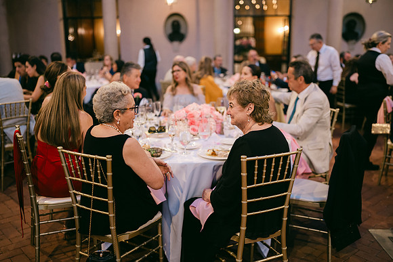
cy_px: 131
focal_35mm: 35
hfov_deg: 54.4
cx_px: 196
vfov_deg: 37.9
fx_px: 382
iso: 640
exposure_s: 1/125
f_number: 1.2
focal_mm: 35
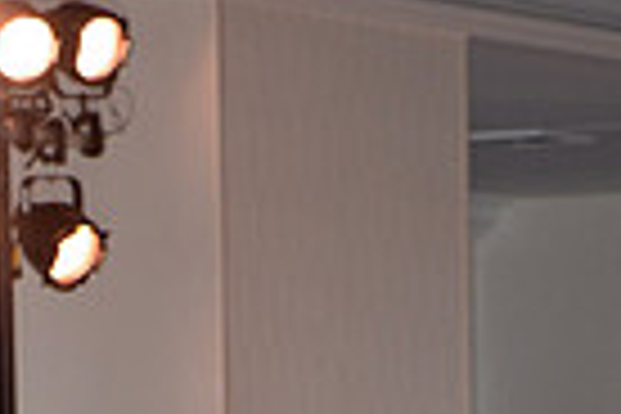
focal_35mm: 505
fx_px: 8711
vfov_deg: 2.7
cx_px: 479
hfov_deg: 4.1
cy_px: 1220
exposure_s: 1/200
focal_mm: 120
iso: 1250
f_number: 5.6
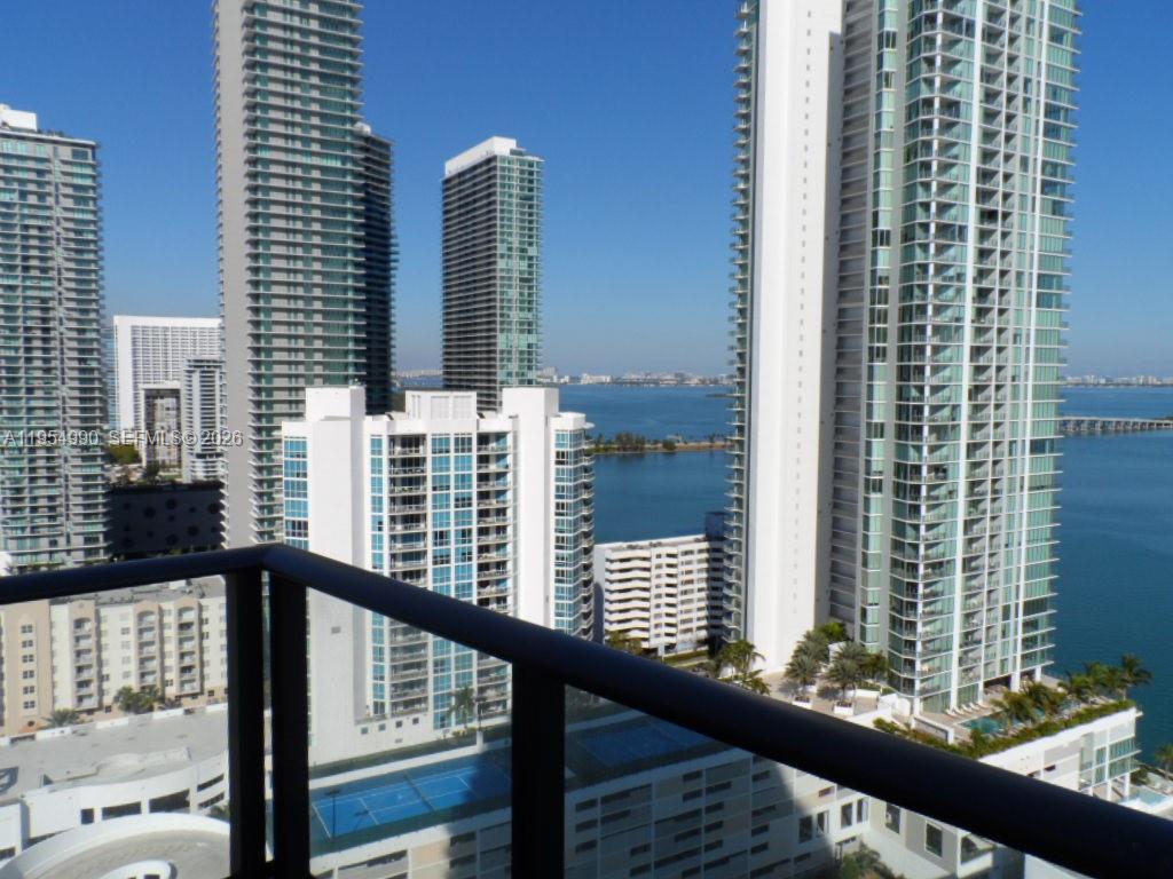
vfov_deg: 56.8
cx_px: 586
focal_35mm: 24
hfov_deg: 71.6
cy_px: 440
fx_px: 813
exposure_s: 1/1000
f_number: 4.5
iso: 80
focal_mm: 4
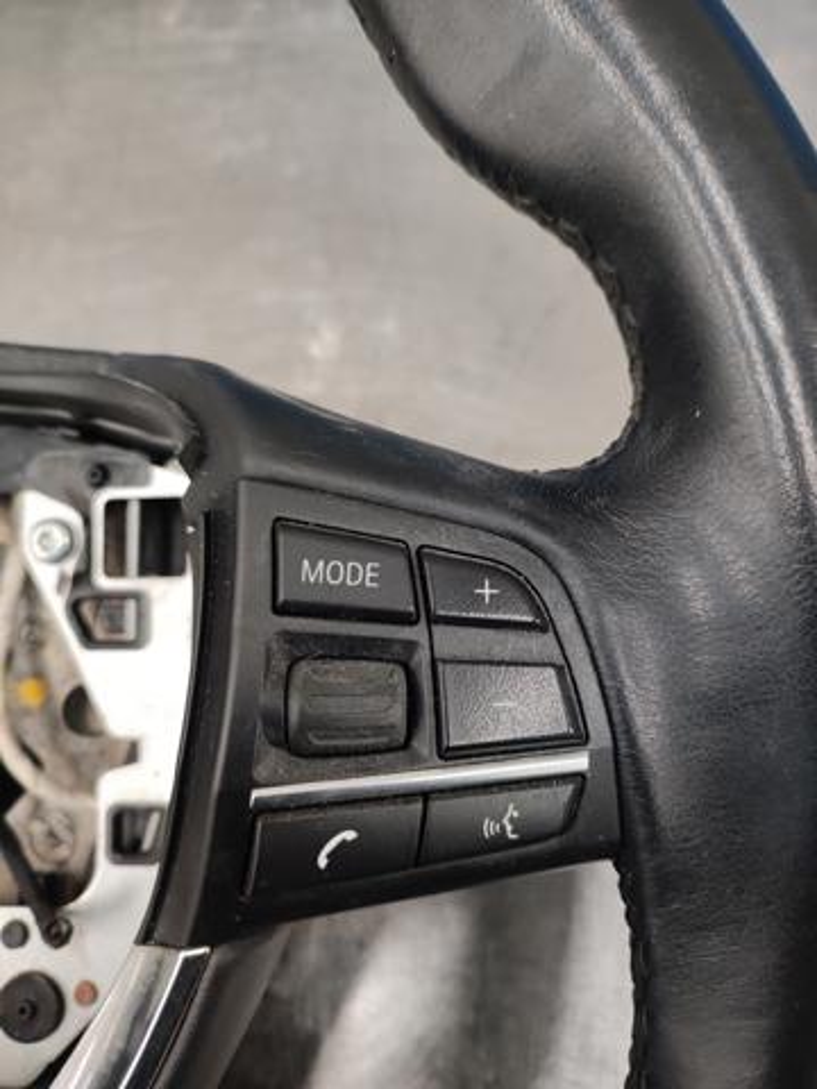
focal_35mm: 25
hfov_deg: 54.9
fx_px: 787
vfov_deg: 69.4
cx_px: 408
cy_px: 544
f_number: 1.79
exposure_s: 1/33
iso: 480
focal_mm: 4.7
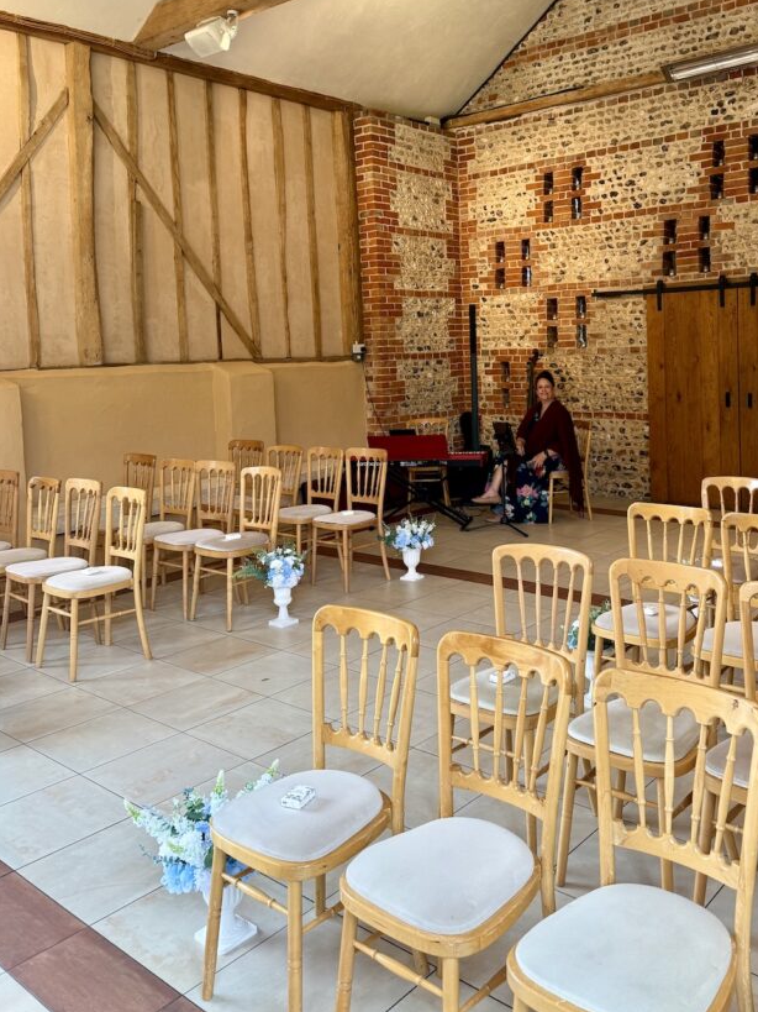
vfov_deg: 59.2
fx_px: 876
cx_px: 469
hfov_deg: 46.4
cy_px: 382
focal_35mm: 30
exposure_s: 1/50
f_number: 1.78
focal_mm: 6.76
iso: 125
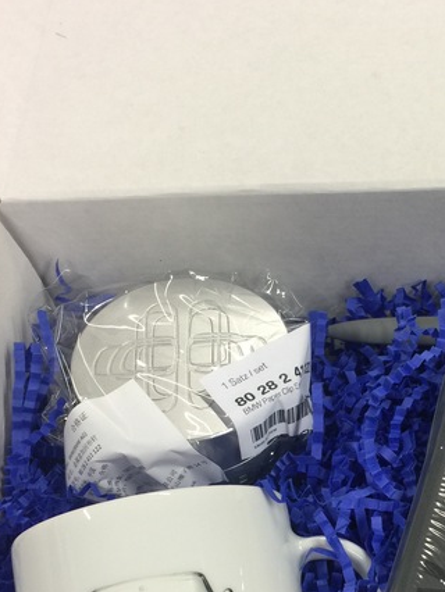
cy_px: 420
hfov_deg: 24.7
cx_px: 382
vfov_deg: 32.8
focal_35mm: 58
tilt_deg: -61.1
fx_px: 993
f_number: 2.2
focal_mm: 4.15
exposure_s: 1/30
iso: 40
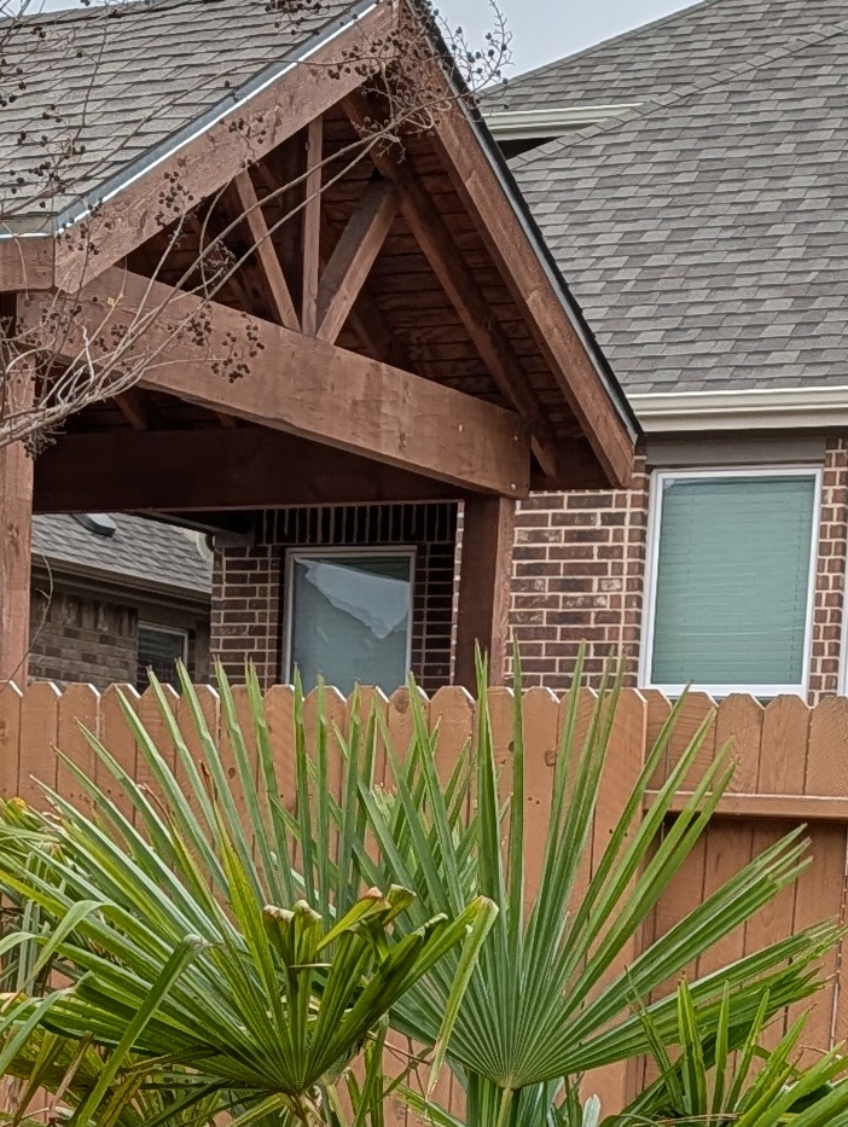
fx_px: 3423
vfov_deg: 17.1
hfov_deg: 14.1
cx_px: 338
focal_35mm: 105
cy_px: 1617
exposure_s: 1/270
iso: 22
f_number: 1.68
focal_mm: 6.9
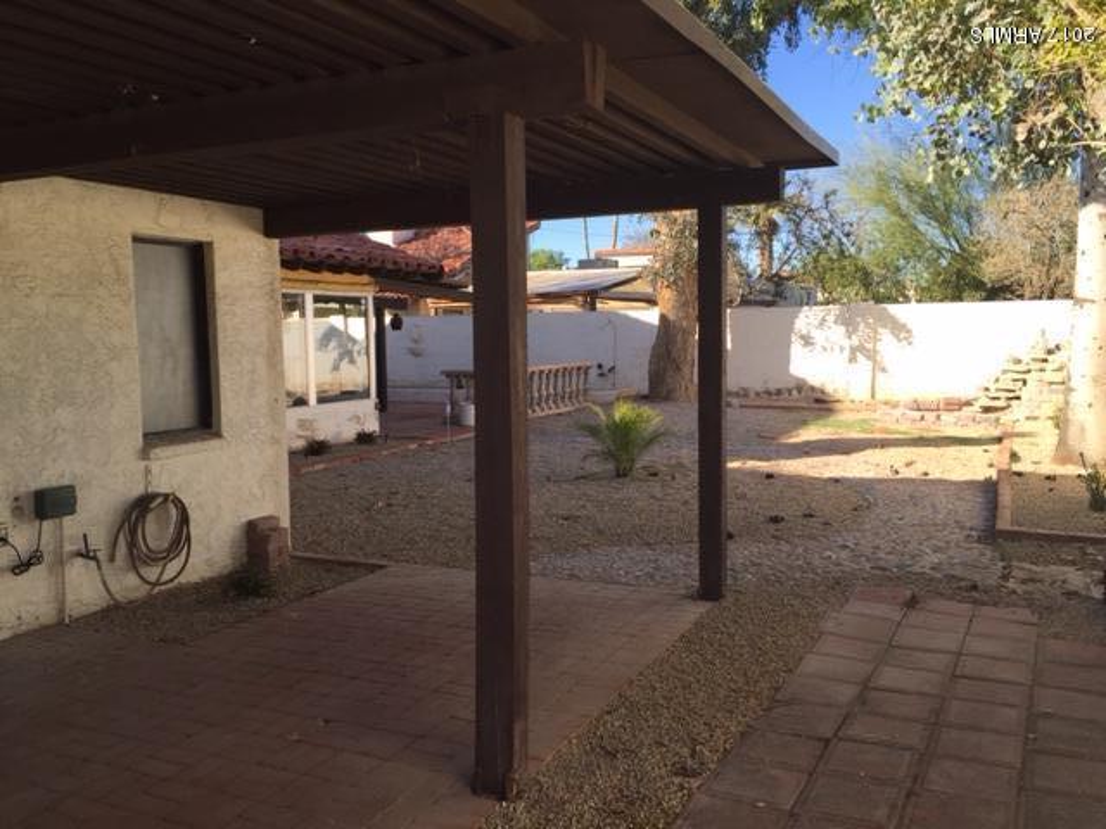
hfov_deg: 61.7
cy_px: 414
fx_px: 927
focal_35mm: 29
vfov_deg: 48.2
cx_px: 553
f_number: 2.2
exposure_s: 1/746
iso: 32
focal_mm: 4.15
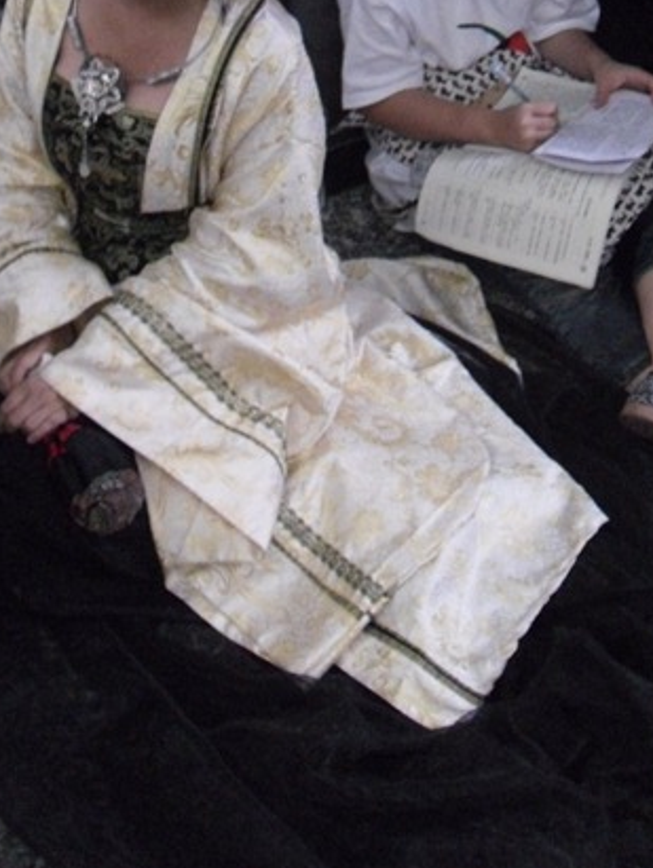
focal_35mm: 70
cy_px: 325
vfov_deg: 27.7
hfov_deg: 21.0
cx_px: 338
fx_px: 1758
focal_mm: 6.3
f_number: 3.5
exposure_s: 1/14
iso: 800
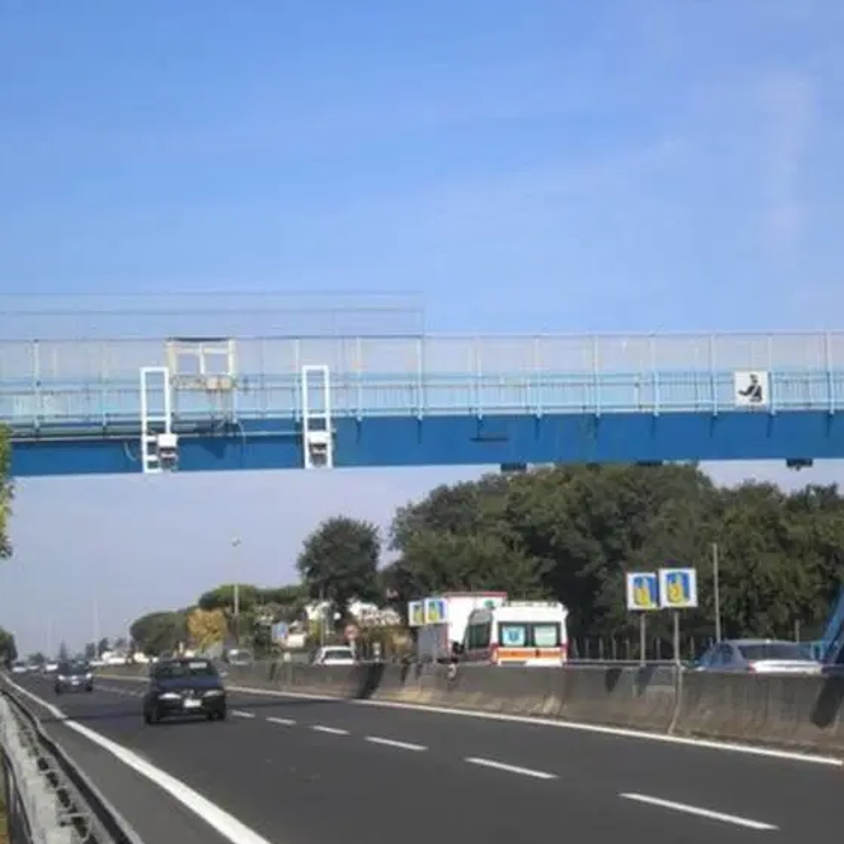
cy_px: 414
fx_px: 2372
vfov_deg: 20.2
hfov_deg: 20.2
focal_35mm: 86
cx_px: 495
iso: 80
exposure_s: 1/298
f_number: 6.5
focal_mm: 12.3
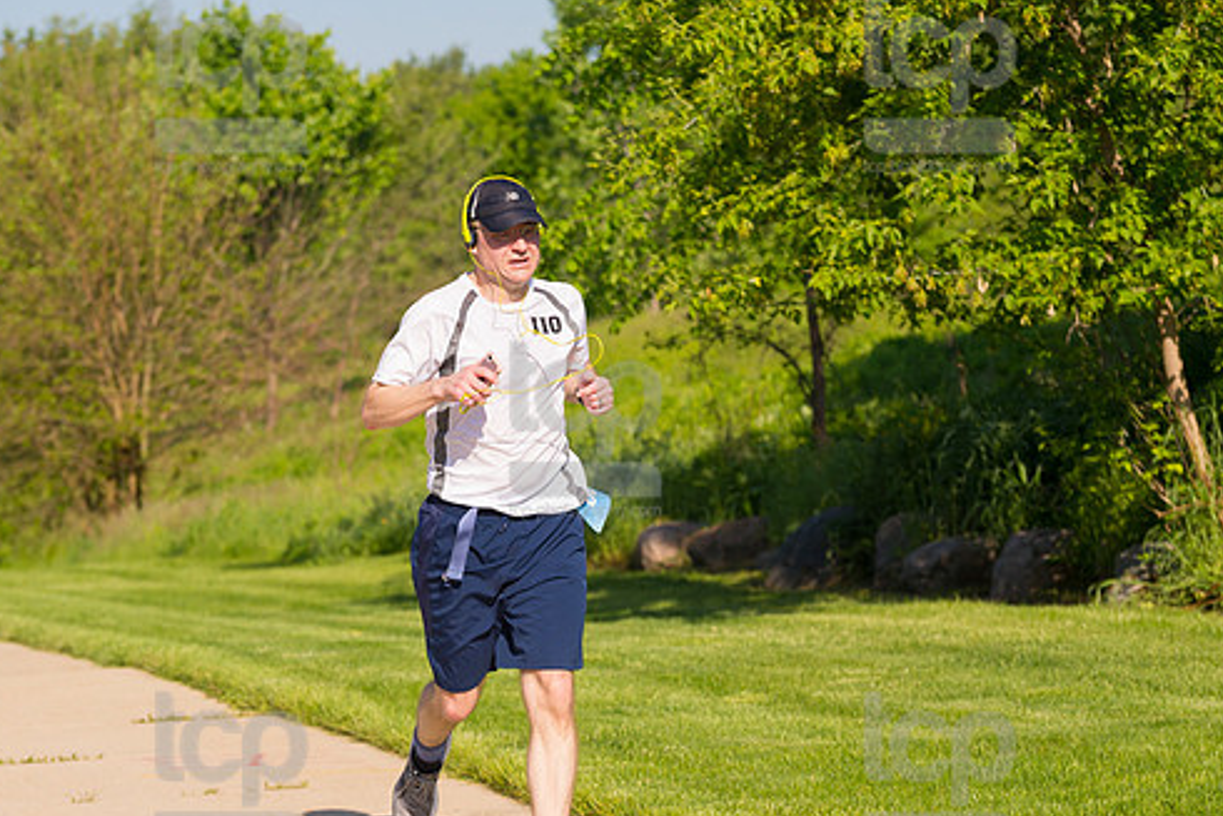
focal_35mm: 142
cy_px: 430
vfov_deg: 9.7
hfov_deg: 14.4
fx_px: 4825
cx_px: 587
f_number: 5.6
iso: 400
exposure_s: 1/2000
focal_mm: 120
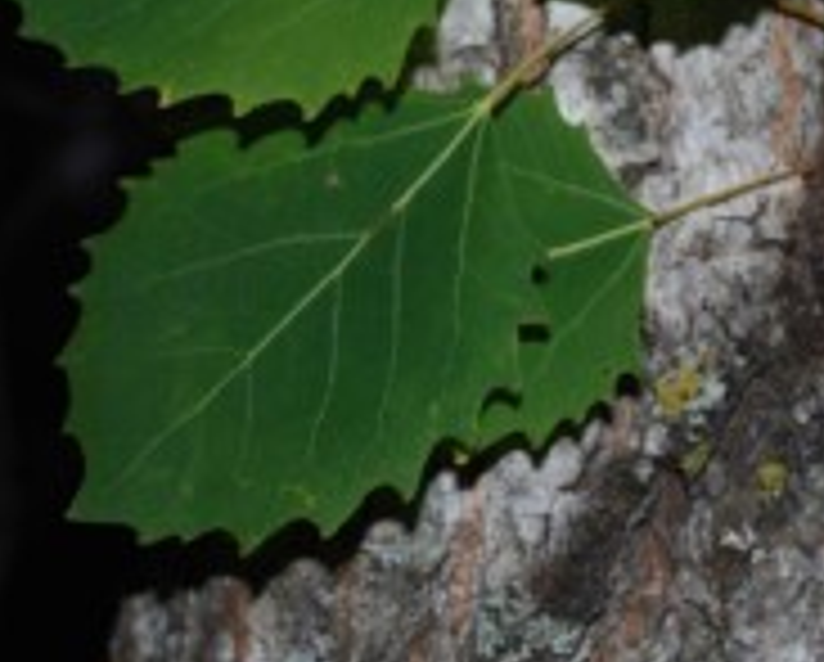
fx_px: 1954
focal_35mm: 80
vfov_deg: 19.1
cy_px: 158
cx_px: 518
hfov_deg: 23.7
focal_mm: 26
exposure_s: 1/125
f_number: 4.2
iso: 100
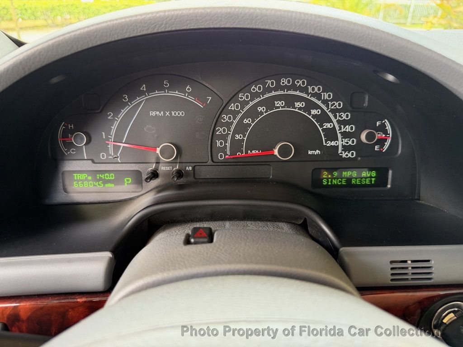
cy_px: 174
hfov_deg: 71.6
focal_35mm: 24
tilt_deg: -25.9
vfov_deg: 56.8
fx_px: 321
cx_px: 232
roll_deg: -0.6
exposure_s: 1/69
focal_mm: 6.76
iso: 200
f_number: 1.78
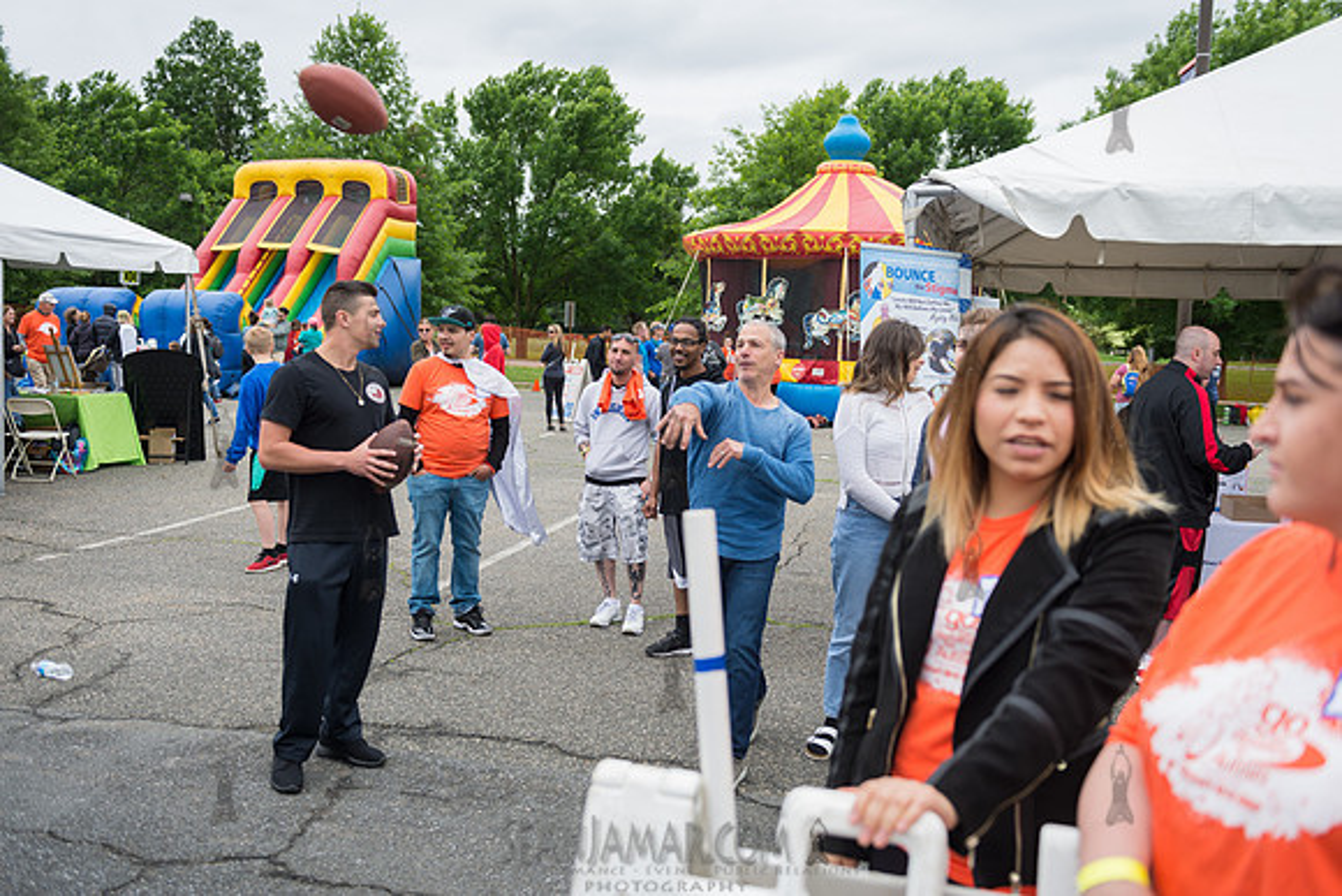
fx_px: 1268
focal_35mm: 34
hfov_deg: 55.8
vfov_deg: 38.9
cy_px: 448
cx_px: 671
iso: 200
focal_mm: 34
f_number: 3.5
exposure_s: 1/1000
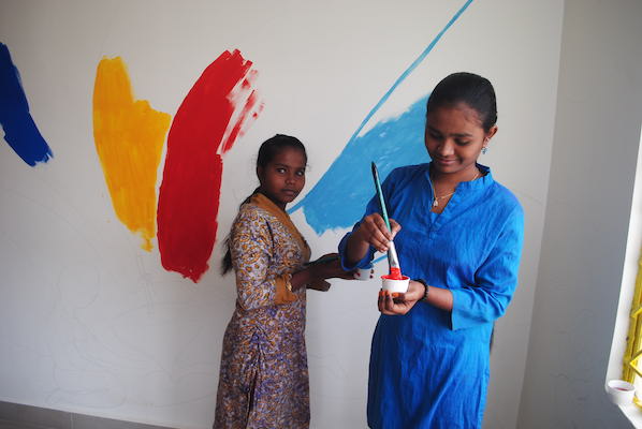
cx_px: 321
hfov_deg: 67.3
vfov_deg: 48.0
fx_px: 482
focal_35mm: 27
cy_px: 214
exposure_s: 1/60
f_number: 3.5
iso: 200
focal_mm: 18
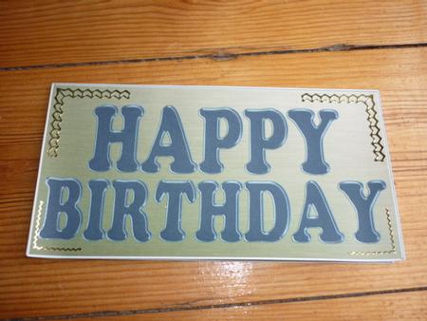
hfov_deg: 55.3
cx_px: 214
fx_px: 407
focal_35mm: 33
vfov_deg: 43.0
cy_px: 160
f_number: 2.8
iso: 100
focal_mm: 5.5
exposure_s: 1/30
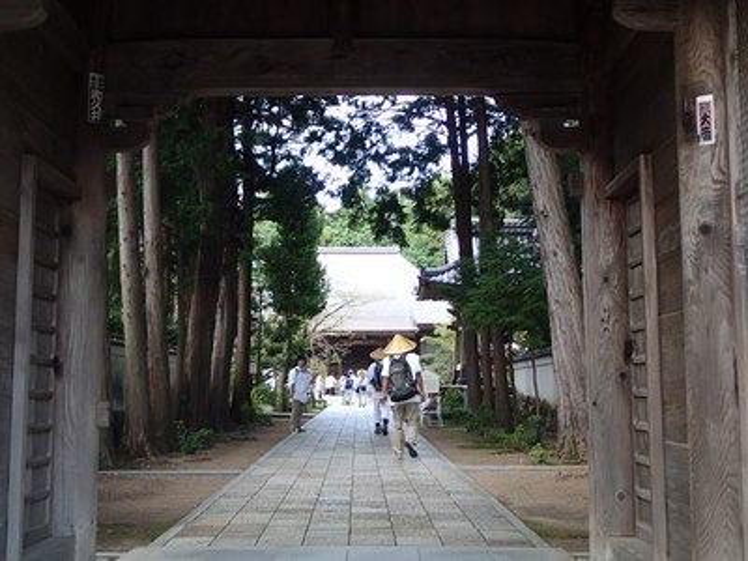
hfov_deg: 38.9
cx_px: 374
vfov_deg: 29.7
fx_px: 1059
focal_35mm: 49
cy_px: 280
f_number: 3.2
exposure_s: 1/50
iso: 250
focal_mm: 8.99
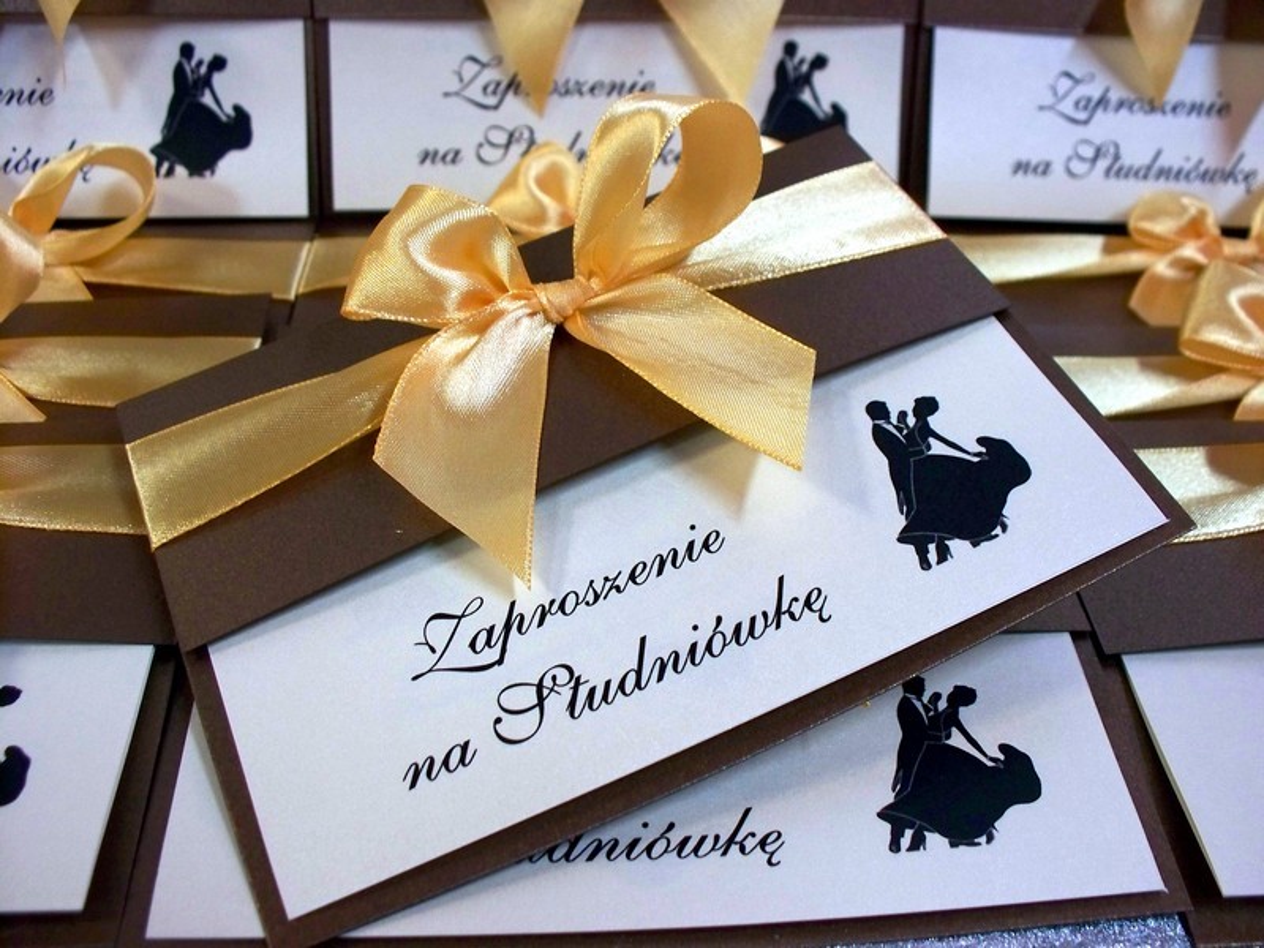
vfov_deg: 39.7
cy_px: 474
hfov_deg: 51.4
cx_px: 632
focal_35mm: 36
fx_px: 1315
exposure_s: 1/60
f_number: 2.8
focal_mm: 7.54
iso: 250
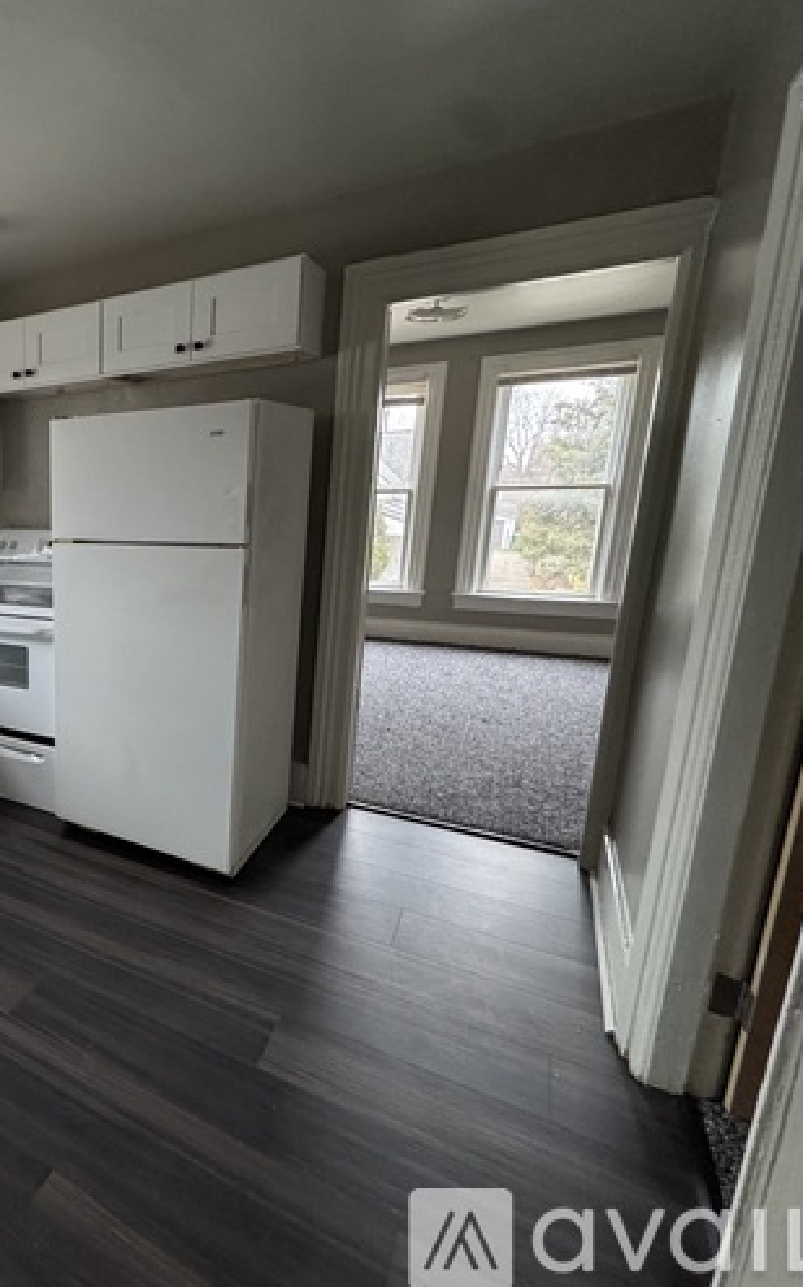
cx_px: -38
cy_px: 642
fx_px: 701
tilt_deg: -12.2
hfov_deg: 47.1
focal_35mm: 20
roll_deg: +2.4
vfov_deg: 85.1
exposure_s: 1/82
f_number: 2.2
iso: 320
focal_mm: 2.22
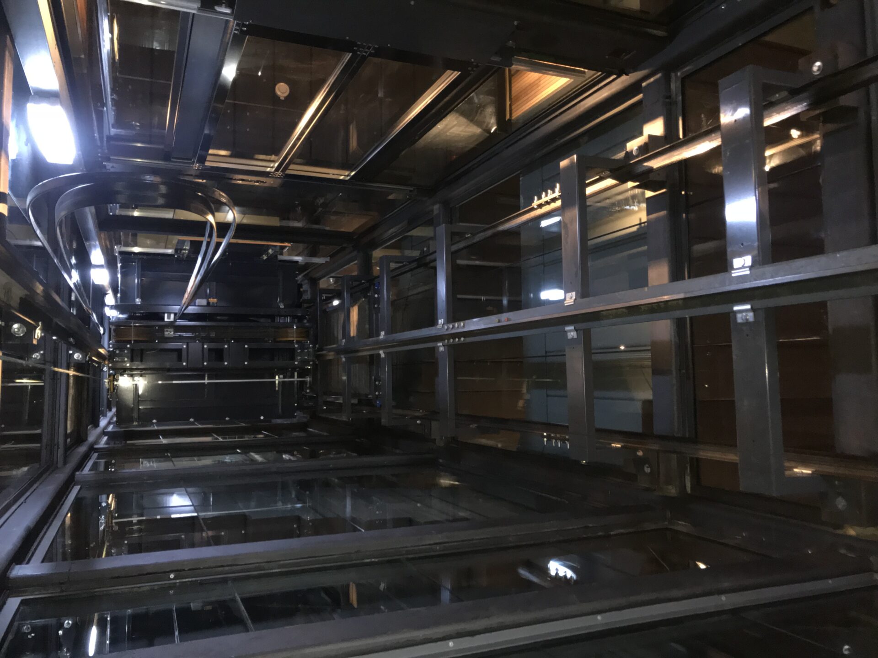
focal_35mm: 28
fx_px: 710
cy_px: 329
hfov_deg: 63.4
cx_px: 439
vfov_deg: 49.7
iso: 160
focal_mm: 3.99
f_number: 1.8
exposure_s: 1/17
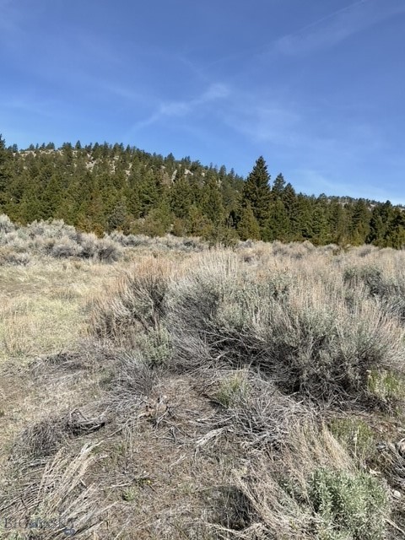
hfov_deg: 48.2
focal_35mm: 29
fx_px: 452
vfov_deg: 61.7
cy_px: 270
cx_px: 202
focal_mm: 3
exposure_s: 1/1730
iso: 16
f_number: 1.8
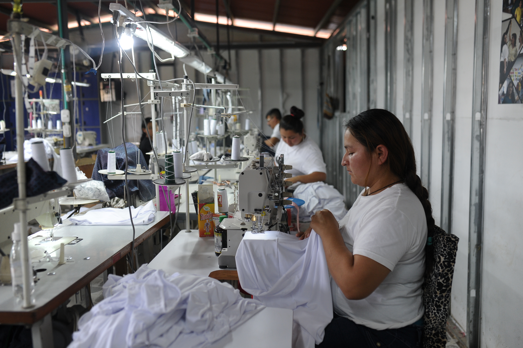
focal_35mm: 35
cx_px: 262
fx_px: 508
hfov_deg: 54.5
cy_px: 174
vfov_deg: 37.8
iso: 1000
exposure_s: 1/320
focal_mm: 35
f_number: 2.8
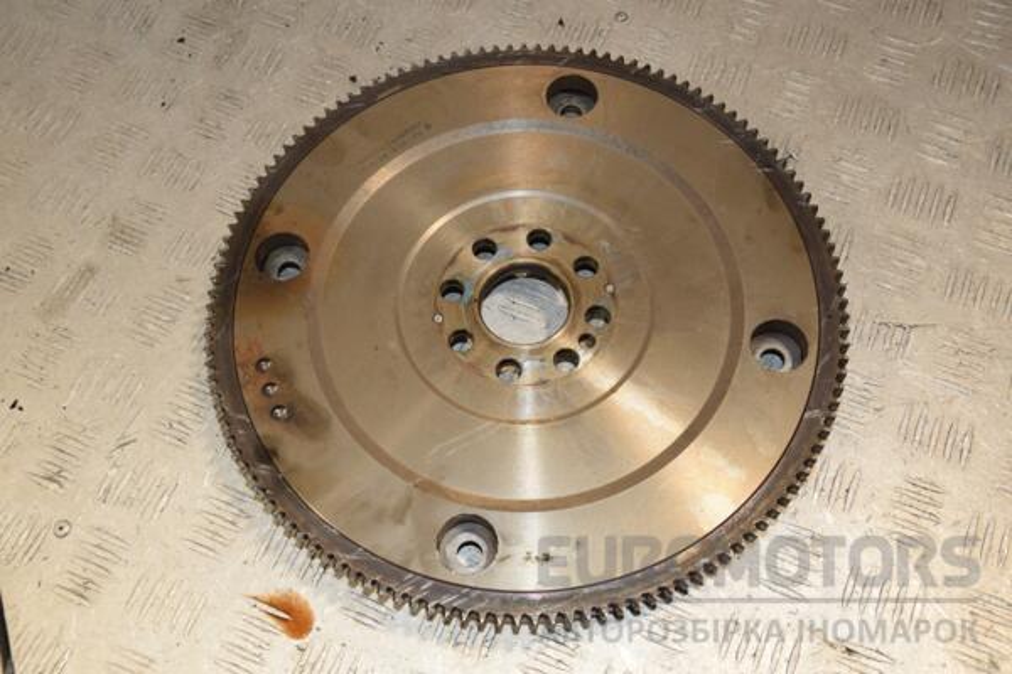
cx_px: 506
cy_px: 337
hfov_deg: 46.4
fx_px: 1181
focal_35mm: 42
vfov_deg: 31.9
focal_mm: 28
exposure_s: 1/200
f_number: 9
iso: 800
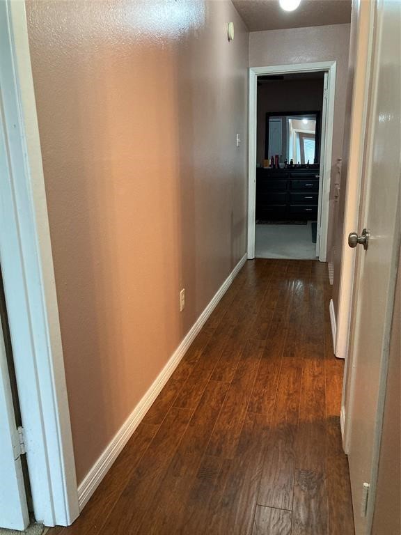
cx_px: 200
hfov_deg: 49.7
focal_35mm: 28
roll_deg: +1.6
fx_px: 432
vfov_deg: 63.4
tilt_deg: -13.6
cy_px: 268
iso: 320
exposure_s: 1/40
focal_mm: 3.99
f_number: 1.8
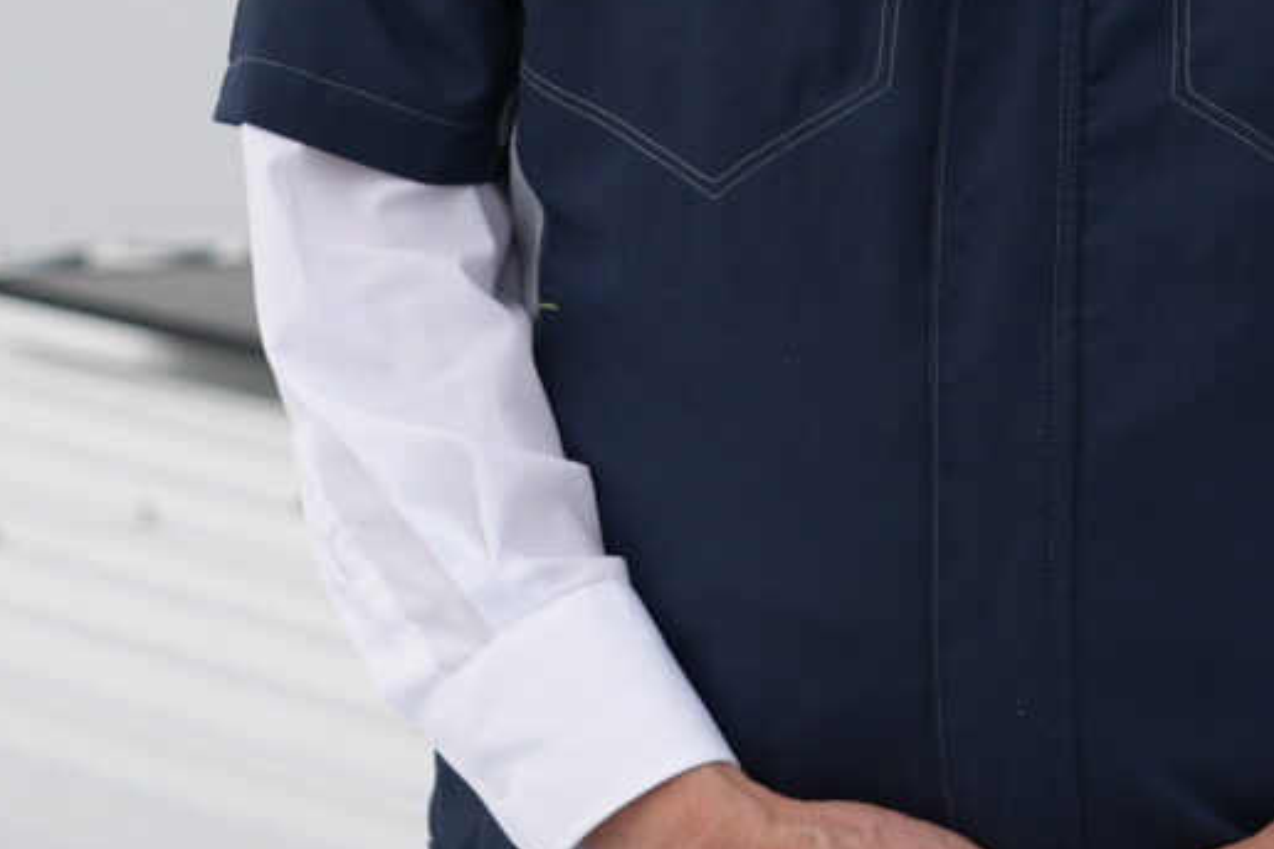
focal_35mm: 238
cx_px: -267
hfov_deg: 8.6
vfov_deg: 5.7
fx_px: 8422
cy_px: -433
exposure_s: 1/640
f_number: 4.5
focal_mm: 48
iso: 100
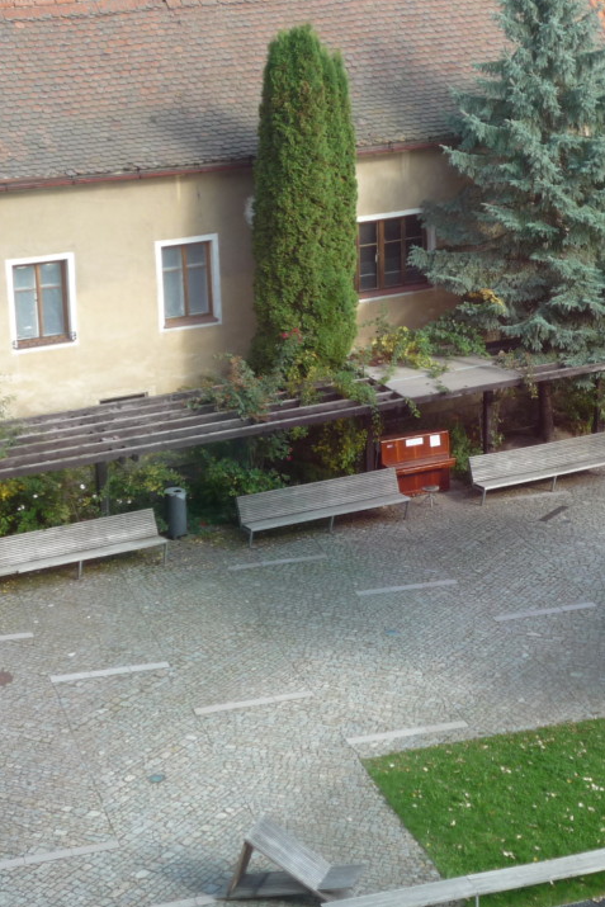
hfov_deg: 16.5
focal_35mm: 82
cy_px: 471
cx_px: 516
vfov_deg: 24.8
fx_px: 2066
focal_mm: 8.3
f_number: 4.3
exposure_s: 1/125
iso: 100
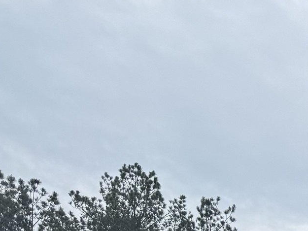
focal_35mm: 118
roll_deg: -0.3
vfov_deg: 10.8
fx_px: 1050
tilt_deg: +1.8
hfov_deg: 13.5
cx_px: 677
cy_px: 546
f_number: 1.78
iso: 80
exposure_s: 1/4049
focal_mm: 6.76
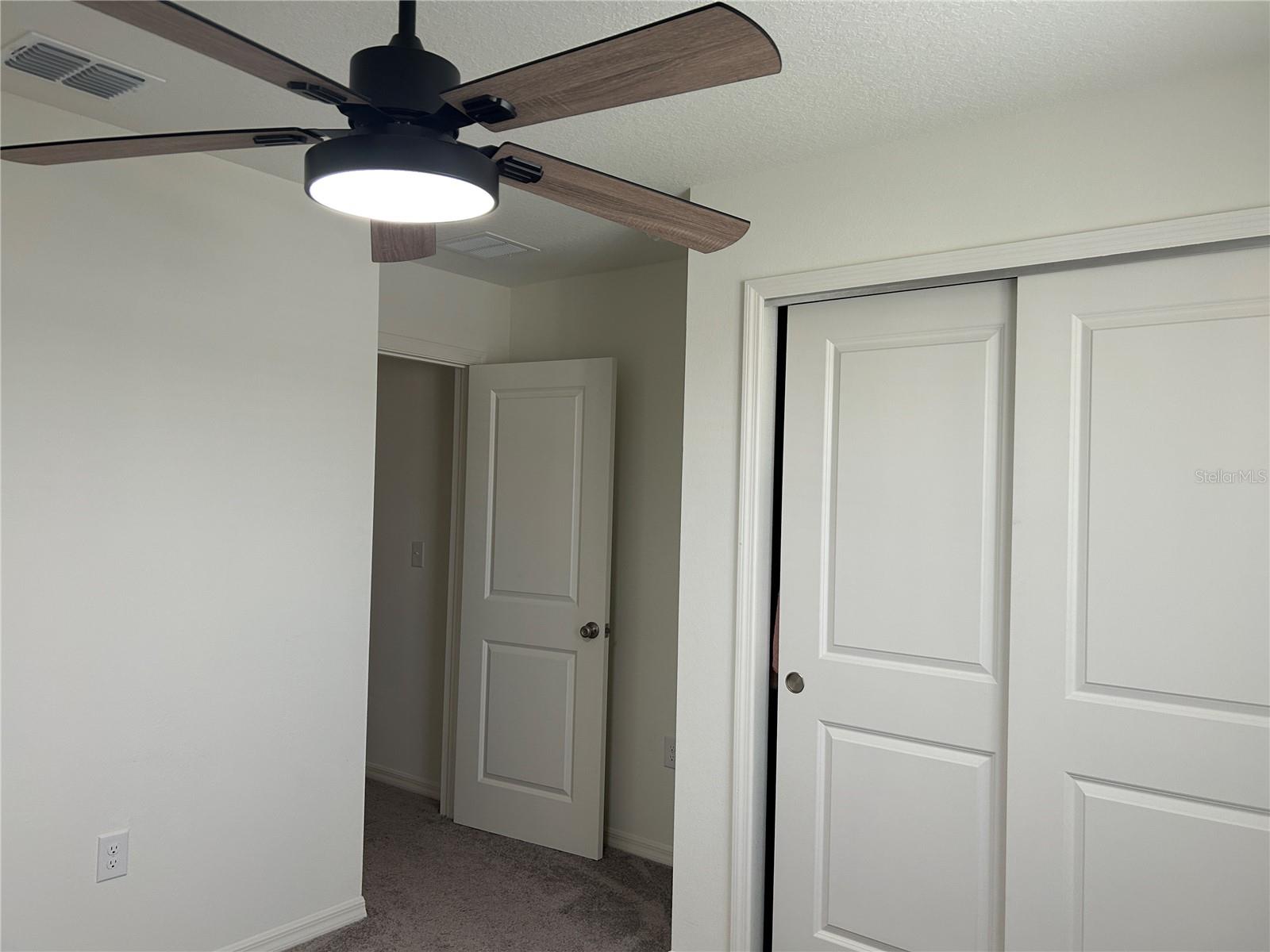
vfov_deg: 53.1
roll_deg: -1.9
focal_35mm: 26
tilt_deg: +1.3
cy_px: 476
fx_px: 954
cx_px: 635
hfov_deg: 67.3
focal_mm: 5.7
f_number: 1.5
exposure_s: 1/60
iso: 100
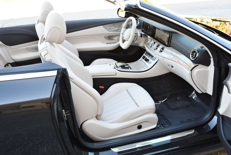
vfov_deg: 36.9
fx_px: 231
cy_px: 78
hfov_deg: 53.1
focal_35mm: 36
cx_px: 116
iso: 450
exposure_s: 1/250
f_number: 3.5
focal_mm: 18
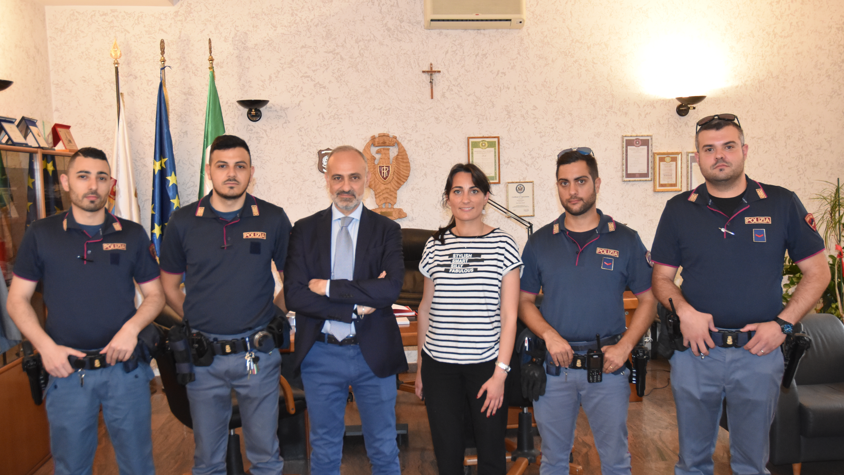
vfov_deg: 31.2
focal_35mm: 38
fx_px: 850
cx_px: 422
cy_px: 262
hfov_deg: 52.8
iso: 1800
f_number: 3.8
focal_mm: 24
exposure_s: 1/60
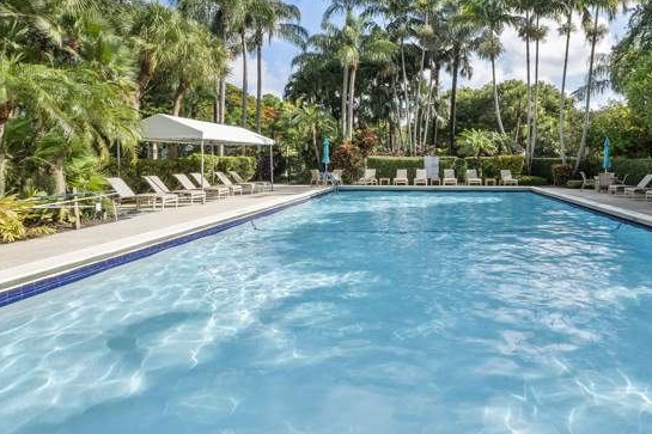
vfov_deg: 56.1
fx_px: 398
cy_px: 149
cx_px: 427
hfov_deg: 76.4
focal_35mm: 22
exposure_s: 1/100
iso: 100
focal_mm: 10
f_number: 11
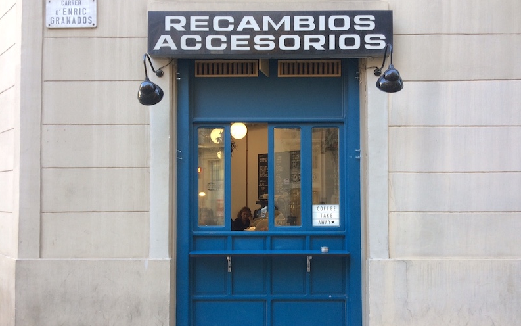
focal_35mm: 31
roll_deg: +0.1
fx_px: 440
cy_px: 182
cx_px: 260
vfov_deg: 40.6
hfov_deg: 61.2
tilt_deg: +1.3
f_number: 2.2
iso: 40
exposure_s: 1/50
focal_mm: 4.15
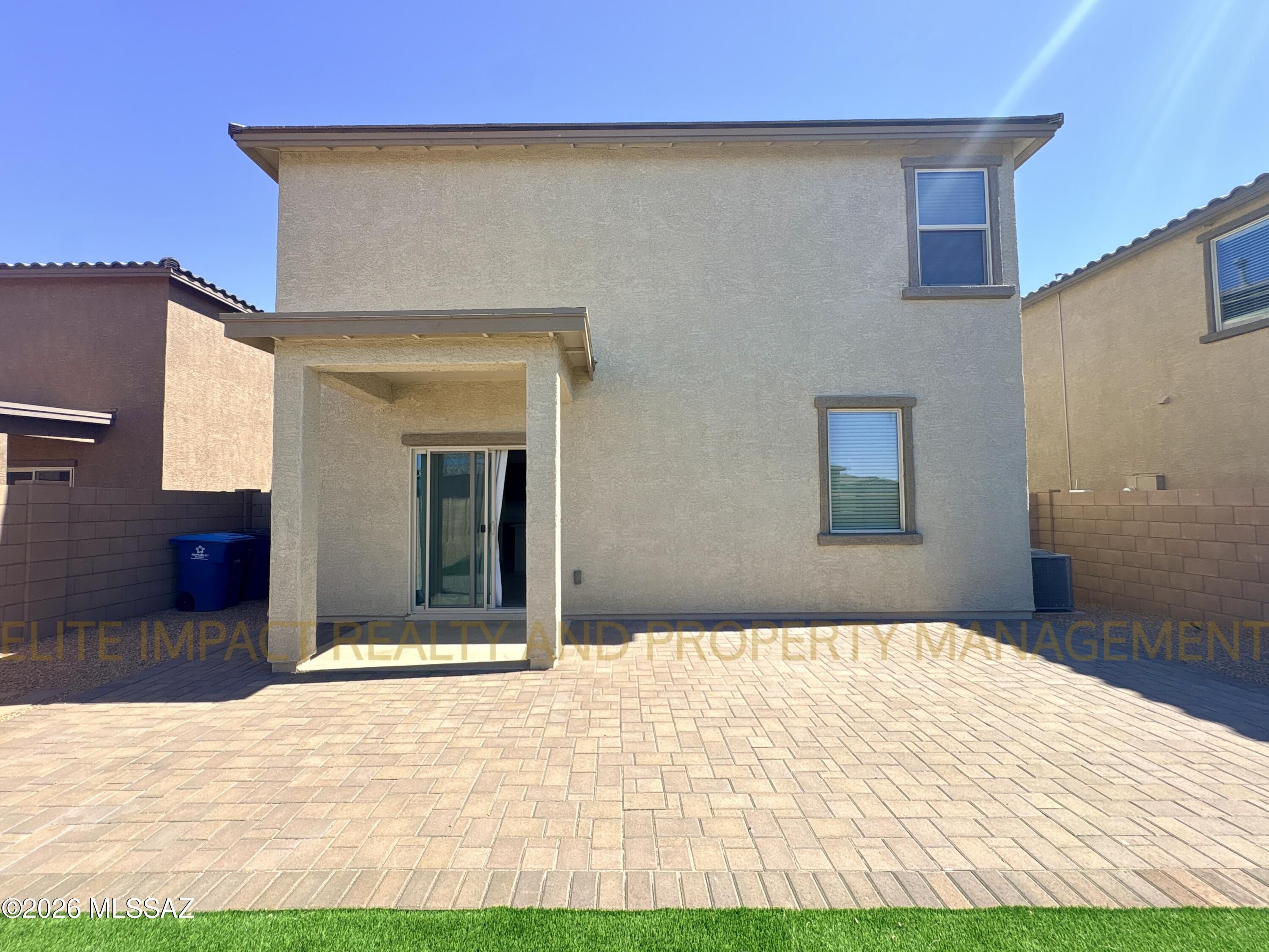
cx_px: 634
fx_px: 513
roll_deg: +1.1
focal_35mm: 14
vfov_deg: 85.7
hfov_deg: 102.1
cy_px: 476
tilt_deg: +3.3
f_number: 2.2
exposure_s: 1/944
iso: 40
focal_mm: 2.22
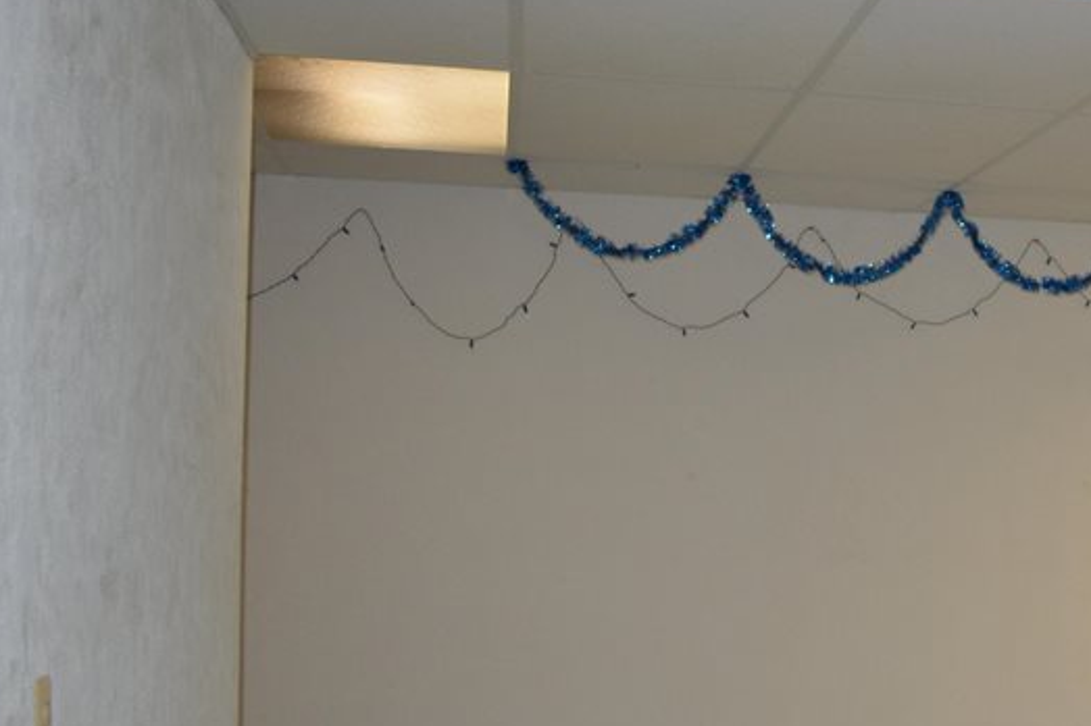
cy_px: 527
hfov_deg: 27.1
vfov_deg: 20.5
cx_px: 1299
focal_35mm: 66
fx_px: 1999
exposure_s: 1/60
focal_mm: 18
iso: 560
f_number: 3.5
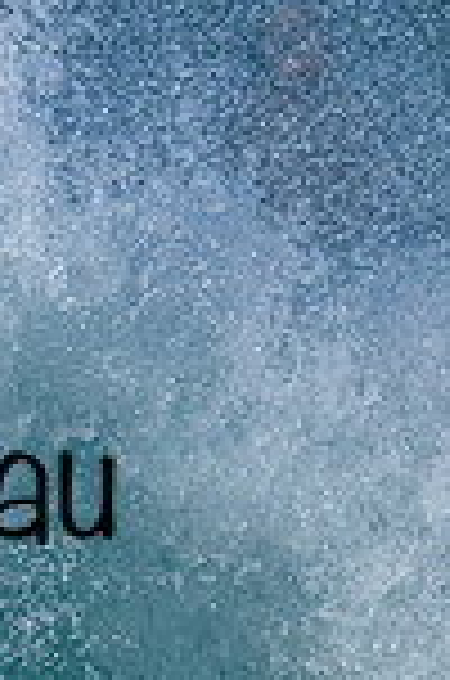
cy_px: 545
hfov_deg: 0.3
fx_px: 79786
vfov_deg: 0.5
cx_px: -849
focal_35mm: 4236
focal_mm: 800
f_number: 6.3
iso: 200
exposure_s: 1/2000
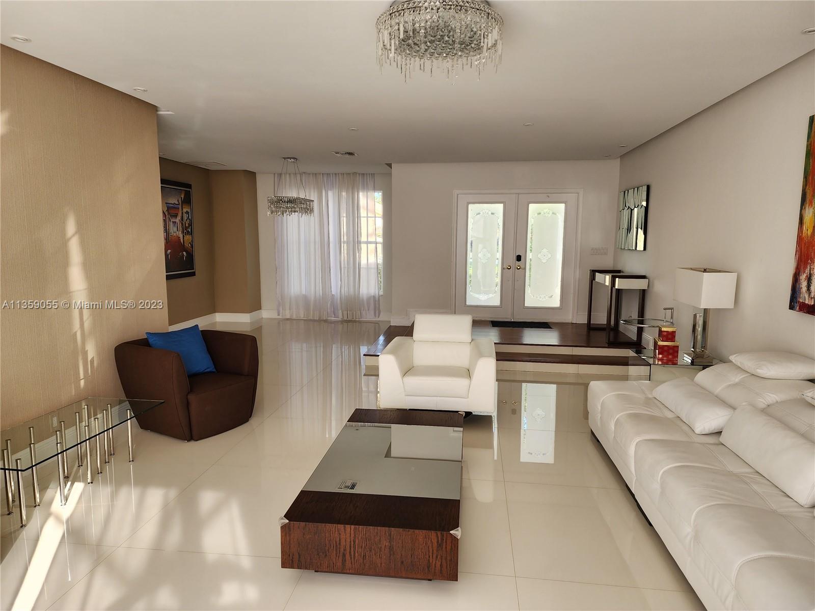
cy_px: 306
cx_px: 408
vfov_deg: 58.9
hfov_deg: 73.9
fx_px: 542
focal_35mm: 23
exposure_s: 1/180
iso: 80
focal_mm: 6.4
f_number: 1.8
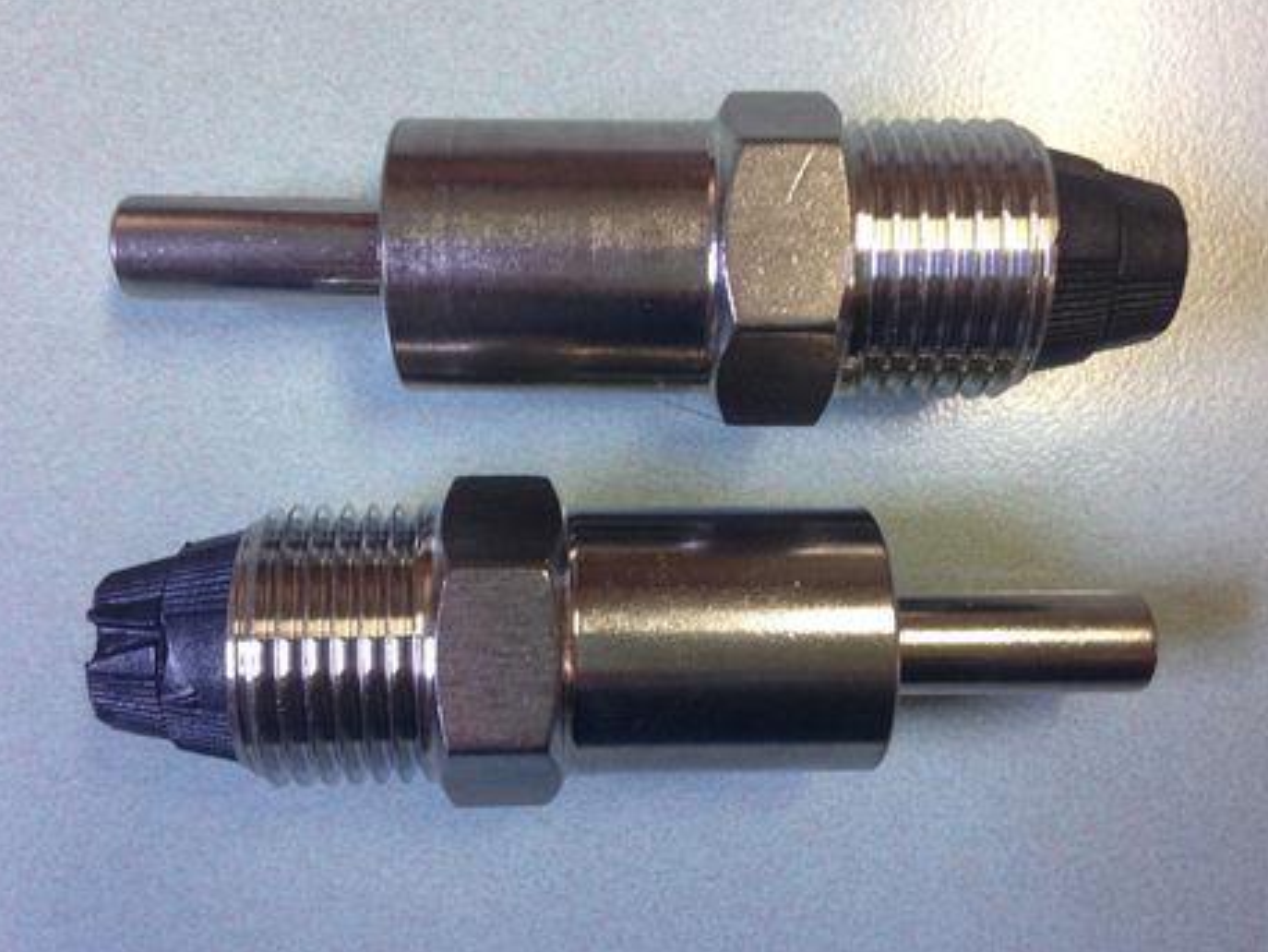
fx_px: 1319
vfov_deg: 39.7
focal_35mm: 36
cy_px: 502
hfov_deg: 51.3
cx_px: 637
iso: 100
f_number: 2.4
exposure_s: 1/20
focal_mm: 4.12
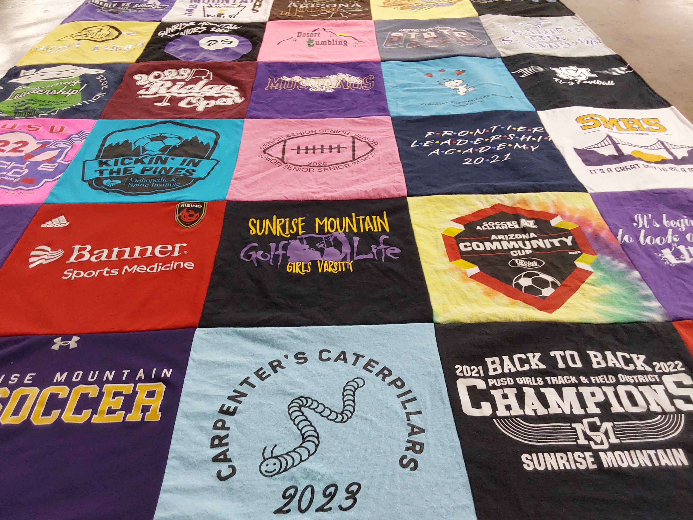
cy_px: 265
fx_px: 581
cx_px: 345
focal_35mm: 29
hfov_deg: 61.7
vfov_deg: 48.2
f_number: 1.9
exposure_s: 1/60
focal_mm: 2.91
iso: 160
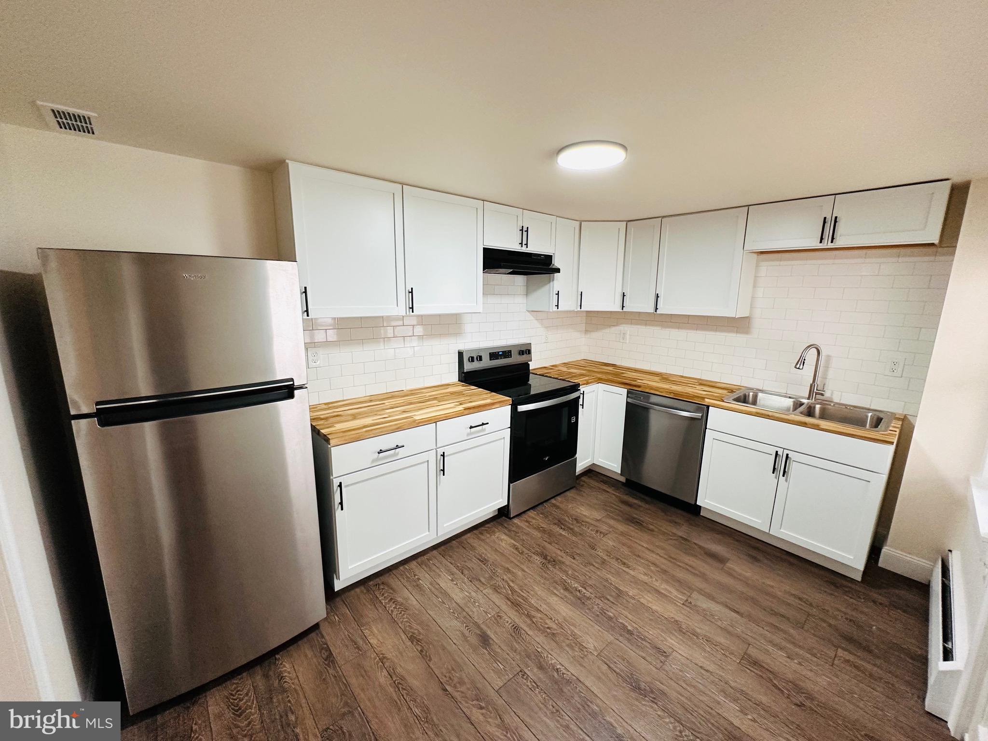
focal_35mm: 14
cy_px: 370
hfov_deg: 102.1
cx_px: 494
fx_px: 400
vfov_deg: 85.7
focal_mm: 2.22
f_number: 2.2
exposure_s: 1/120
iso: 250
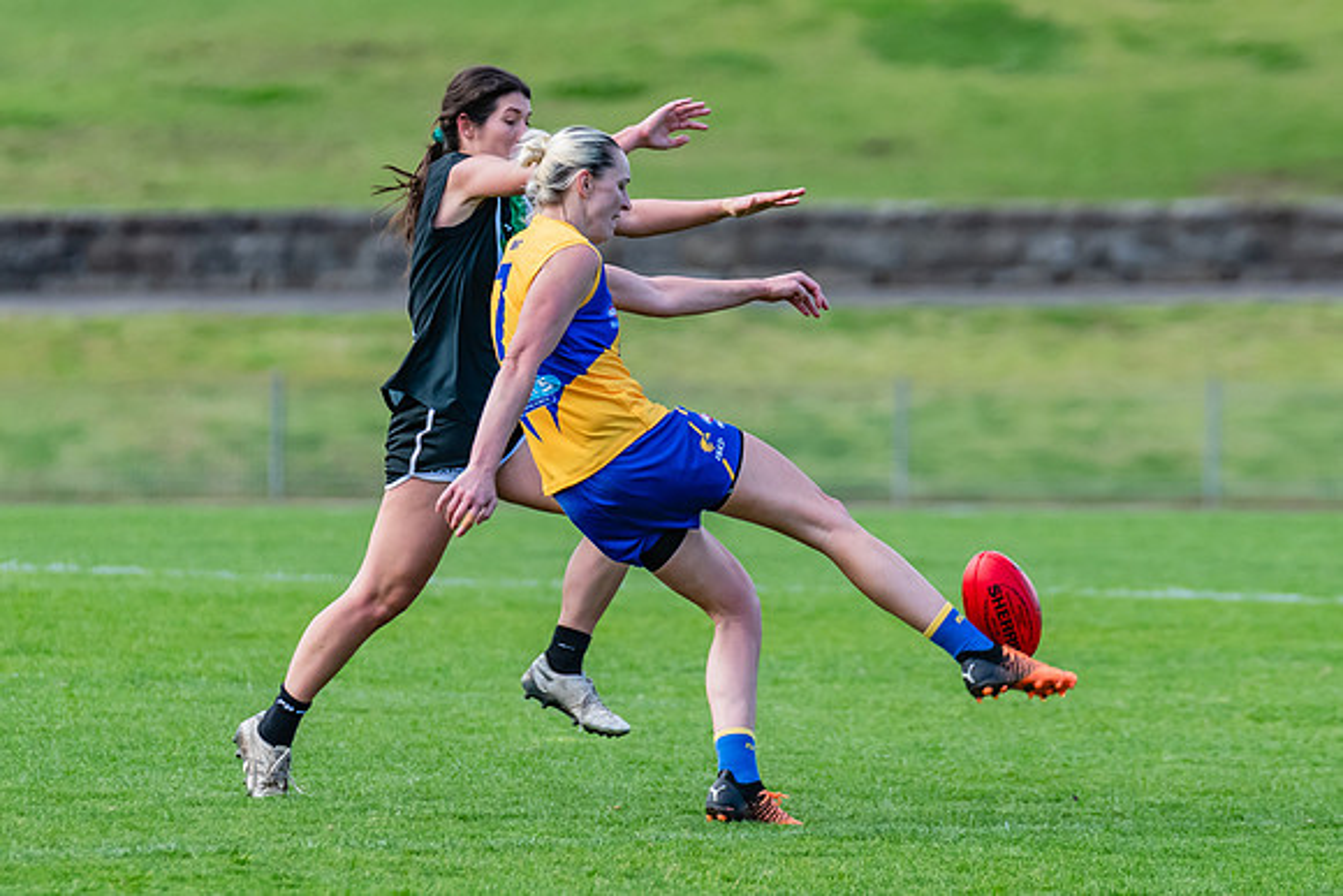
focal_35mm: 543
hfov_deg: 3.8
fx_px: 20272
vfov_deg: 2.5
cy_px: 448
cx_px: 648
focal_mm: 310
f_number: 5
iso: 800
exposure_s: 1/1600
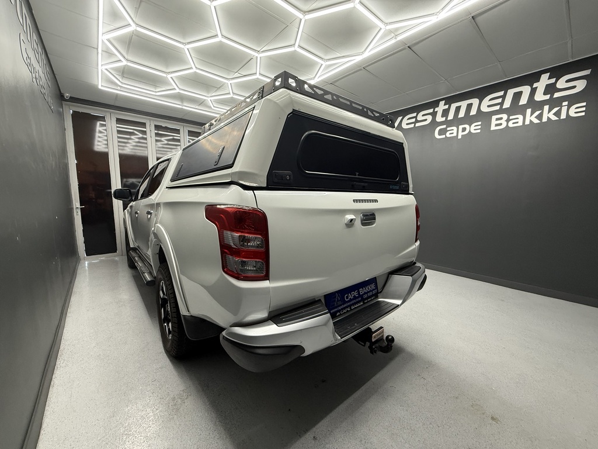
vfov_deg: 85.7
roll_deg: -1.2
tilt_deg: -6.1
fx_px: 242
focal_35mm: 14
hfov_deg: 102.1
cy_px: 224
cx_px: 299
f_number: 2.2
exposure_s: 1/100
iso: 250
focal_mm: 2.22
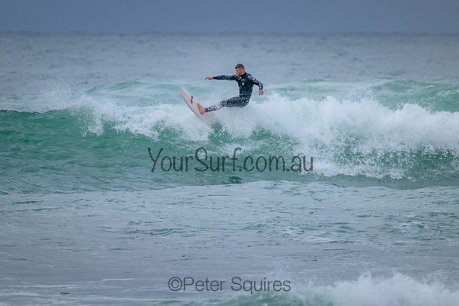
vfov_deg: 1.7
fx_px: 10482
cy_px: 153
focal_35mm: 822
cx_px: 230
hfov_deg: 2.5
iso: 2200
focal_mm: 800
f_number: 11
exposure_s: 1/1600
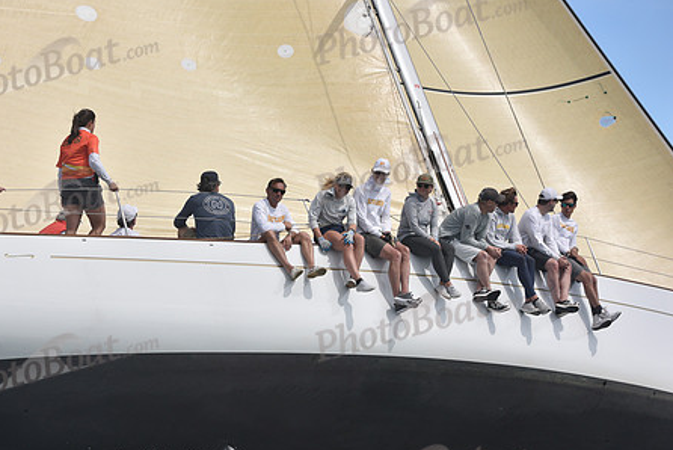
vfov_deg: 15.0
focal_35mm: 91
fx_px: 1702
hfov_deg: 22.3
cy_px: 265
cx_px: 238
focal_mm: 70
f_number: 7.1
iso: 320
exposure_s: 1/800
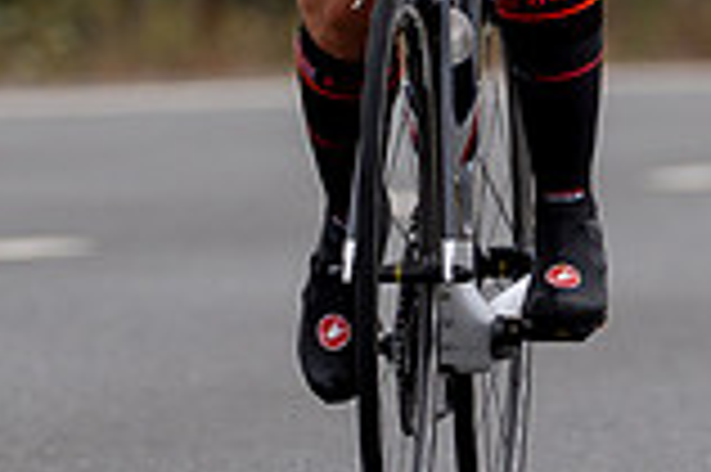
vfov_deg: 0.8
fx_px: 35828
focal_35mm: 1816
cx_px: 352
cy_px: 371
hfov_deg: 1.1
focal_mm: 200
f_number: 3.5
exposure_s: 1/800
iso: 100
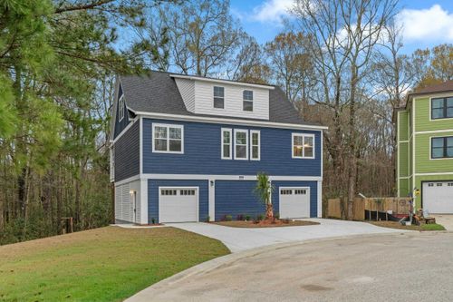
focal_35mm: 29
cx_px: 226
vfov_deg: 44.9
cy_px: 151
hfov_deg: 63.7
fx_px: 365
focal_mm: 29
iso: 640
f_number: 8
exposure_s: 1/60
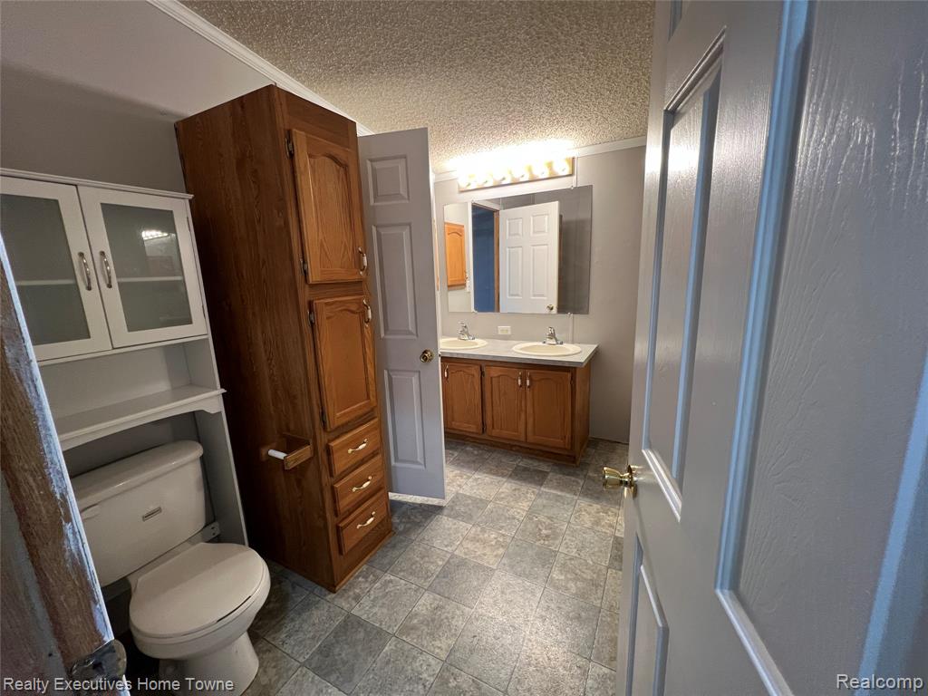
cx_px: 464
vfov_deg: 89.9
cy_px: 348
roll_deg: +3.0
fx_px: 349
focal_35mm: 13
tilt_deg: -13.2
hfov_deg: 106.2
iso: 160
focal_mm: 1.57
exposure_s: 1/60
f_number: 1.8
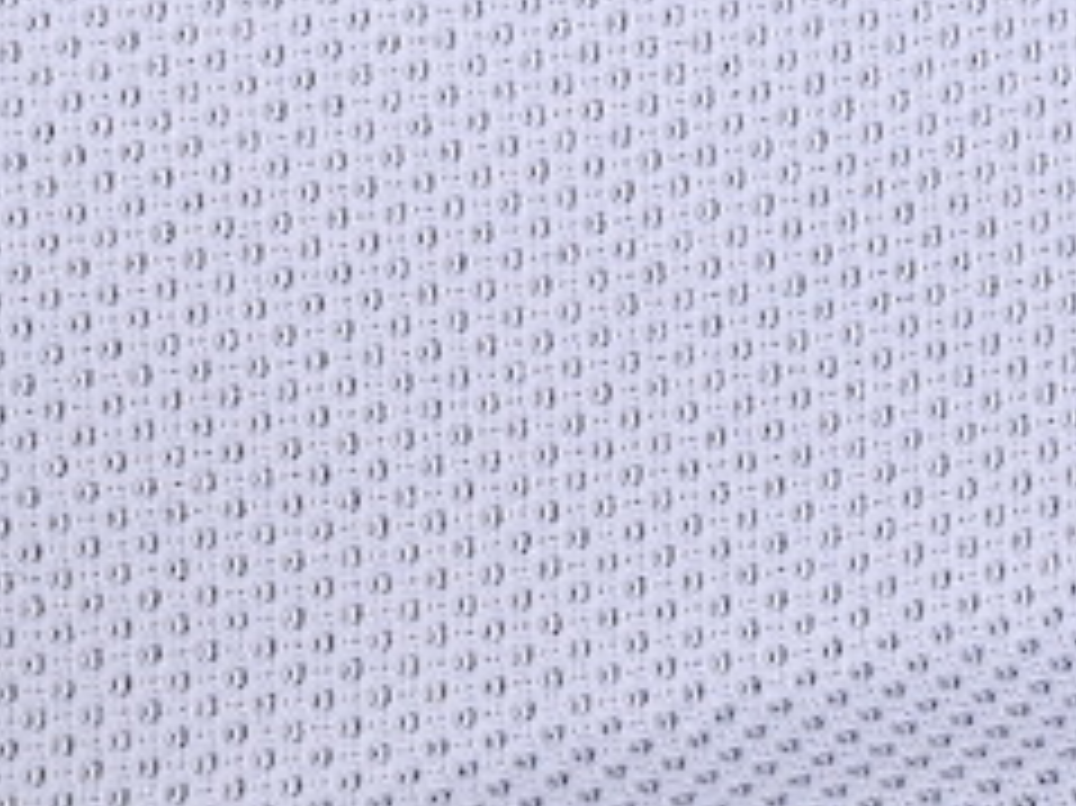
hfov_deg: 6.1
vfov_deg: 4.6
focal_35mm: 326
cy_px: 86
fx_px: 10128
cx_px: 171
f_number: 7.1
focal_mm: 50
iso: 160
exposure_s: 1/80
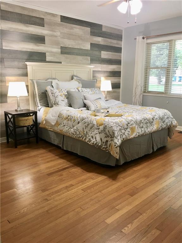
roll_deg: -0.7
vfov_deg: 61.7
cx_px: 91
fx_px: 203
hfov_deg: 48.2
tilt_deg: -12.4
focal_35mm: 29
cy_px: 122
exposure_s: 1/30
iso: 100
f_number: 2.2
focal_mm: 4.15
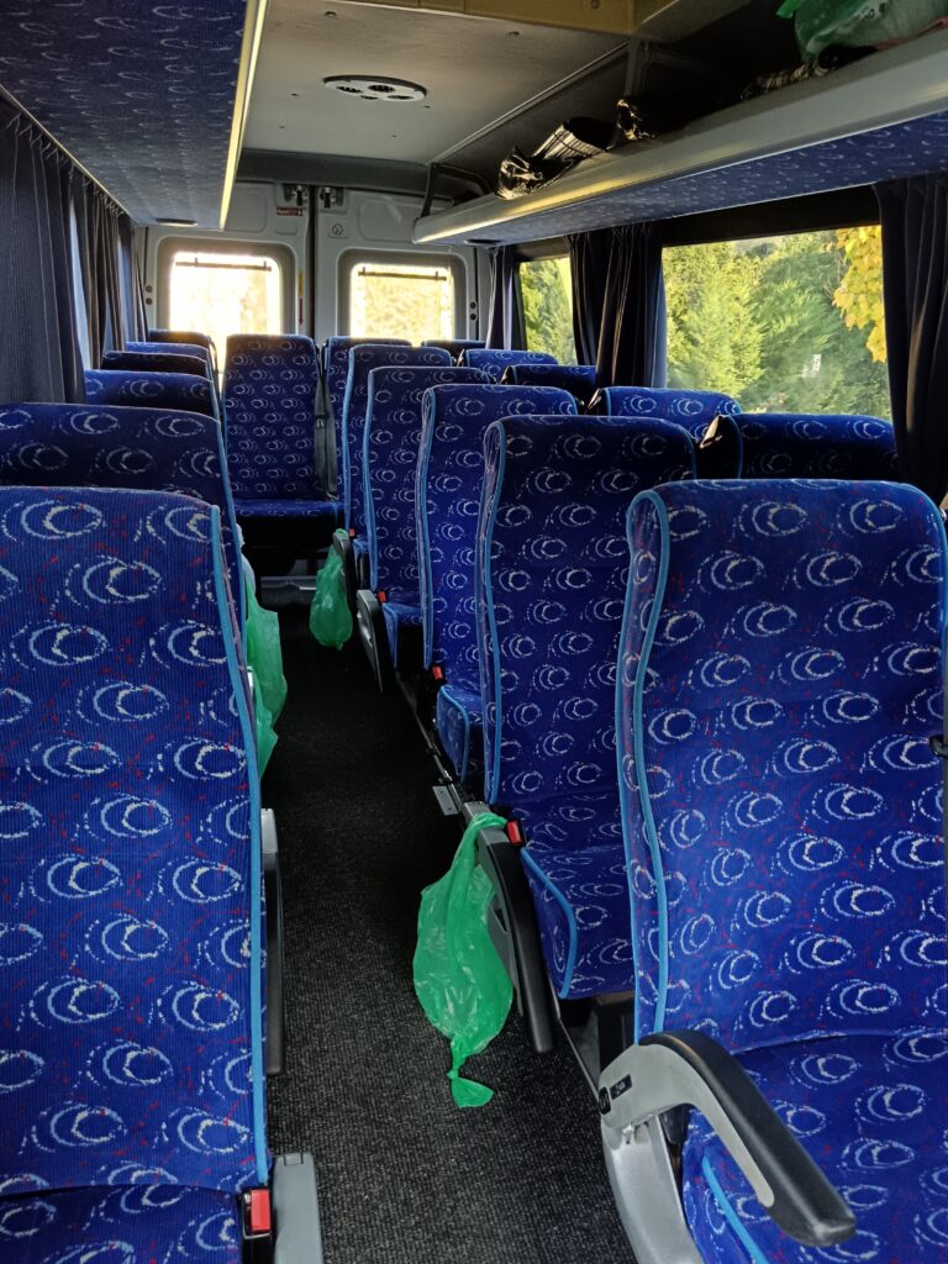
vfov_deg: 65.3
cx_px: 474
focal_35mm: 27
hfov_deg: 51.4
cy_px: 632
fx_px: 986
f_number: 1.9
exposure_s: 1/25
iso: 1366
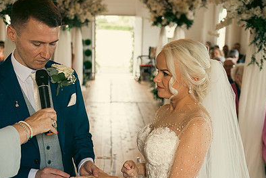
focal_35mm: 56
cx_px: 120
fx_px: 414
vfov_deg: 24.1
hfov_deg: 35.6
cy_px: 117
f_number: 3.5
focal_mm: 38
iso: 640
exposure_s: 1/160
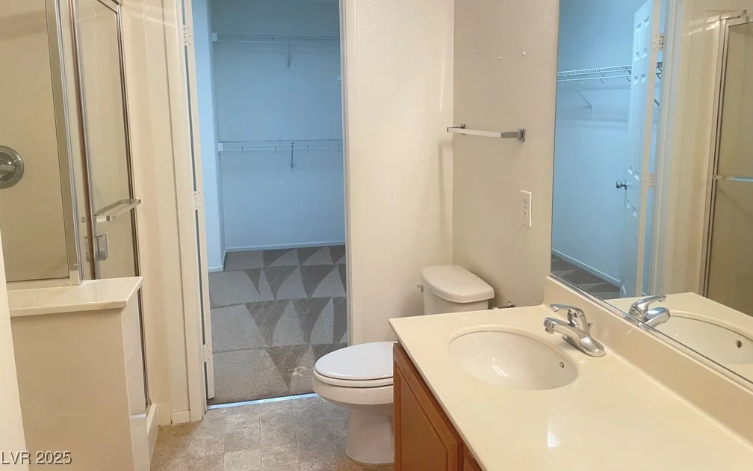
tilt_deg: -8.1
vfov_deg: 44.3
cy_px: 187
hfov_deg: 66.5
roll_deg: +0.5
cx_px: 378
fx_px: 575
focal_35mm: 28
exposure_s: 1/60
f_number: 1.6
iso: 80
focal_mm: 4.2
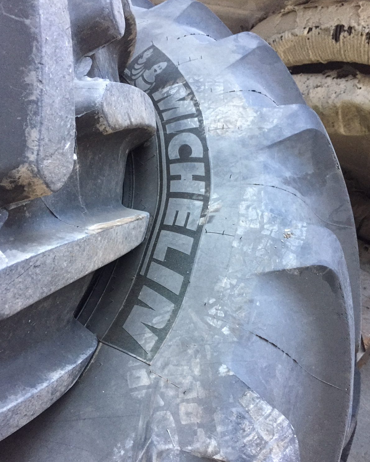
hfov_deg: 47.1
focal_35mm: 31
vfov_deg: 57.1
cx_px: 185
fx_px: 424
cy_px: 247
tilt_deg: -54.1
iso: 250
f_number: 2.2
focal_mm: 4.15
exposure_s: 1/20
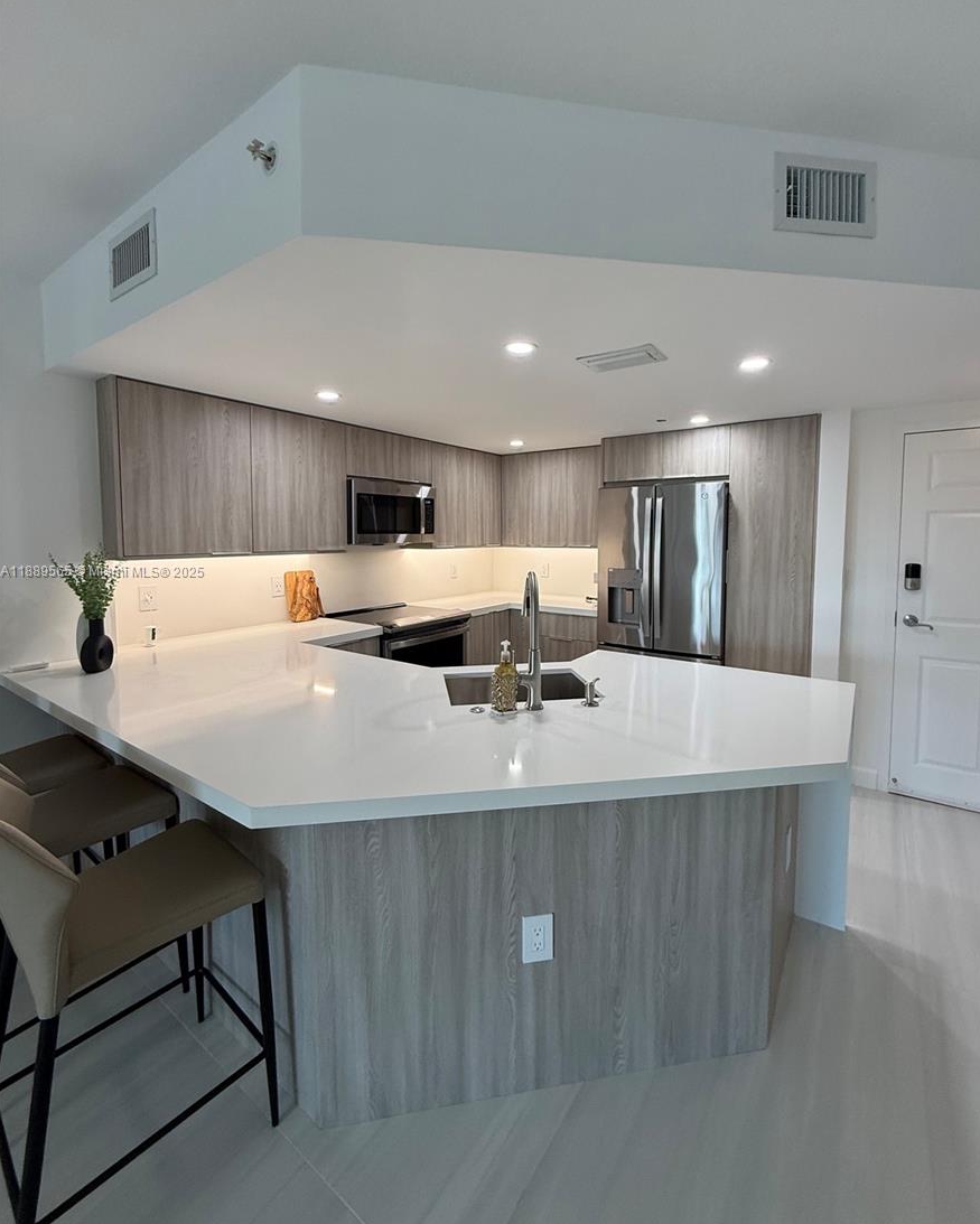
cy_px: 572
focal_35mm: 15
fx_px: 544
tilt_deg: -3.9
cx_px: 502
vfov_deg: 96.6
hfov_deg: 84.0
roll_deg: -1.2
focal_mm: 2.22
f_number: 2.2
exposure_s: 1/120
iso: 125
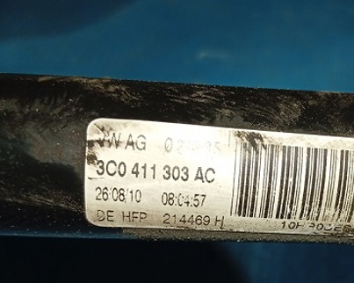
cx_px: 274
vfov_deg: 29.4
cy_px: 197
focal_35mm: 51
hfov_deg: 35.7
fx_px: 534
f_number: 1.8
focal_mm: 3.96
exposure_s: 1/50
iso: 198
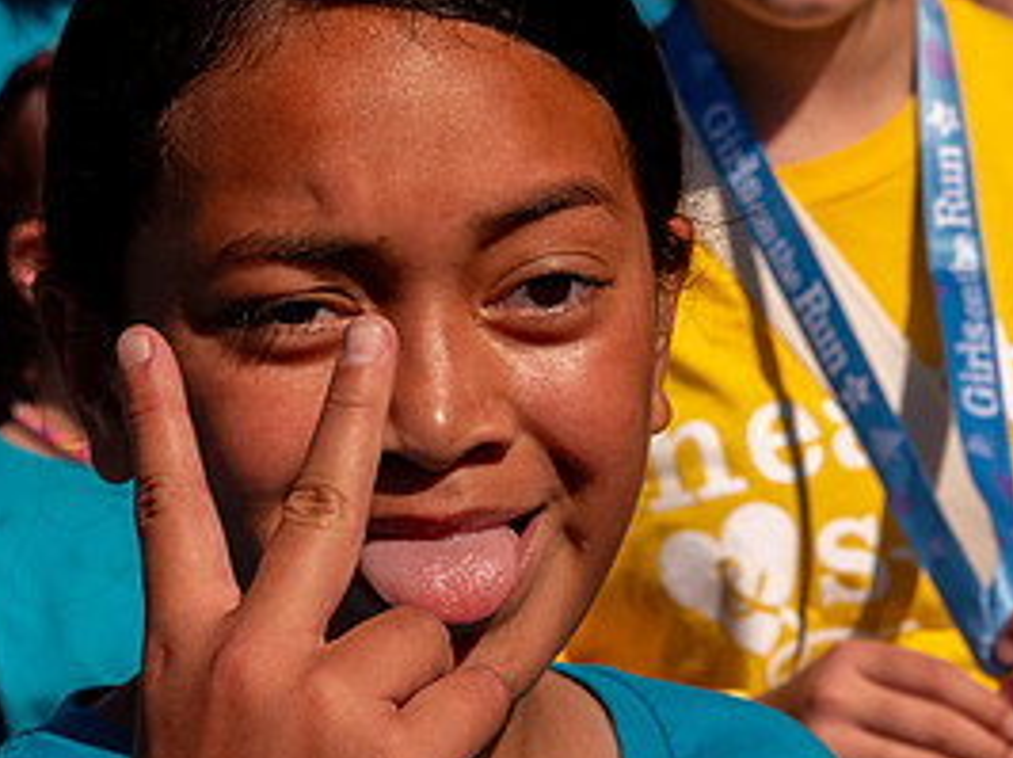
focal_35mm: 249
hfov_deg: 8.0
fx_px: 7280
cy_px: 279
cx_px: 576
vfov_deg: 6.0
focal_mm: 85
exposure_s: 1/1600
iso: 800
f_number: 11
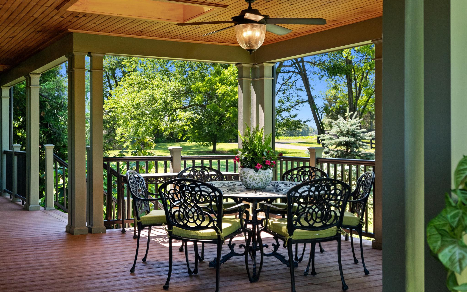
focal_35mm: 42
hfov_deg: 47.2
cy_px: 146
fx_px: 535
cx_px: 234
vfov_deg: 30.5
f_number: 4
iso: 400
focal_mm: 27.5
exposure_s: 1/200
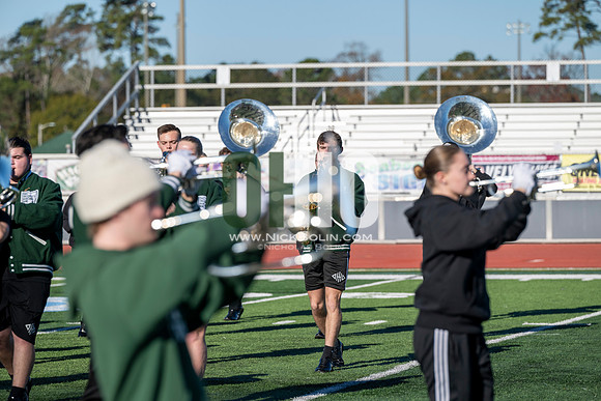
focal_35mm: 200
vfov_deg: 6.9
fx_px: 3340
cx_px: 300
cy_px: 200
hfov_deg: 10.3
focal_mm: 200
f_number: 5
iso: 250
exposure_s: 1/2000
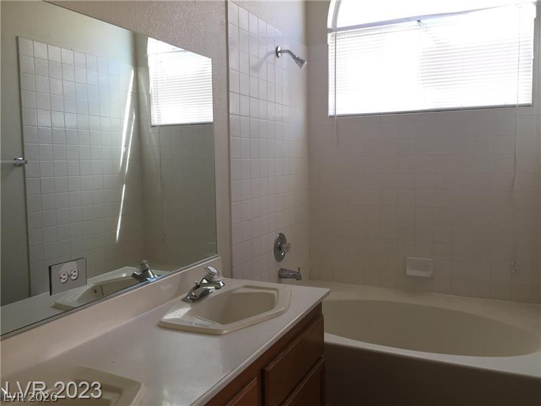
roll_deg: -0.6
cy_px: 203
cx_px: 270
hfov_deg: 61.7
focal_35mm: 29
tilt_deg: -3.9
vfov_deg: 48.2
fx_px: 453
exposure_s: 1/120
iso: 50
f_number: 2.2
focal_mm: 4.15
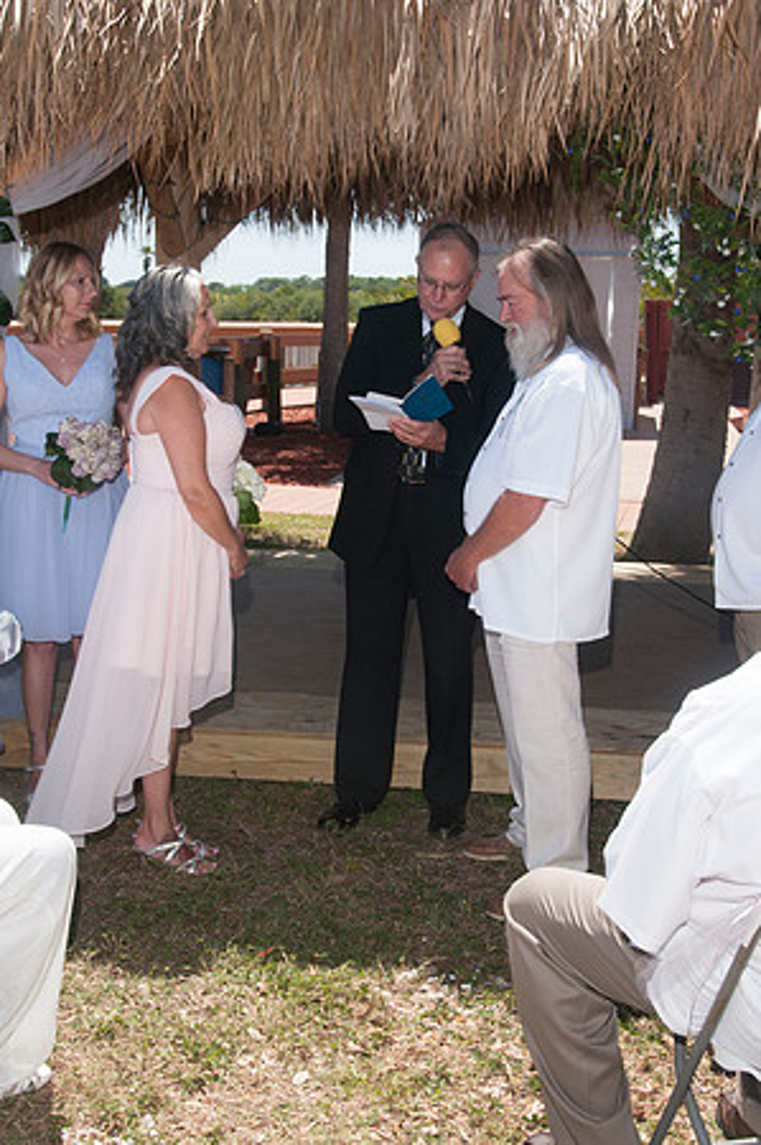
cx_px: 380
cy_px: 572
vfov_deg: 38.9
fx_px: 1621
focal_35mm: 51
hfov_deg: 26.4
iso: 100
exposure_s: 1/250
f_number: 11
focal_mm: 34
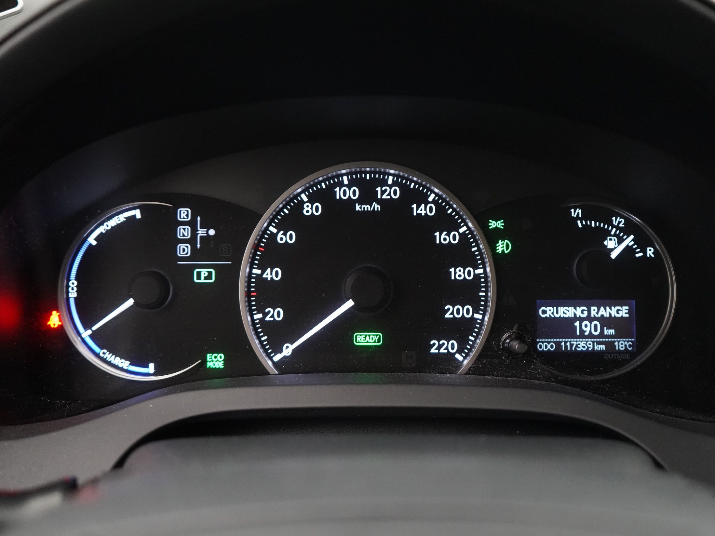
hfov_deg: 52.6
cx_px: 365
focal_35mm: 35
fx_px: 723
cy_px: 271
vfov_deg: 40.7
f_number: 4
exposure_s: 1/60
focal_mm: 32
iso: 10000
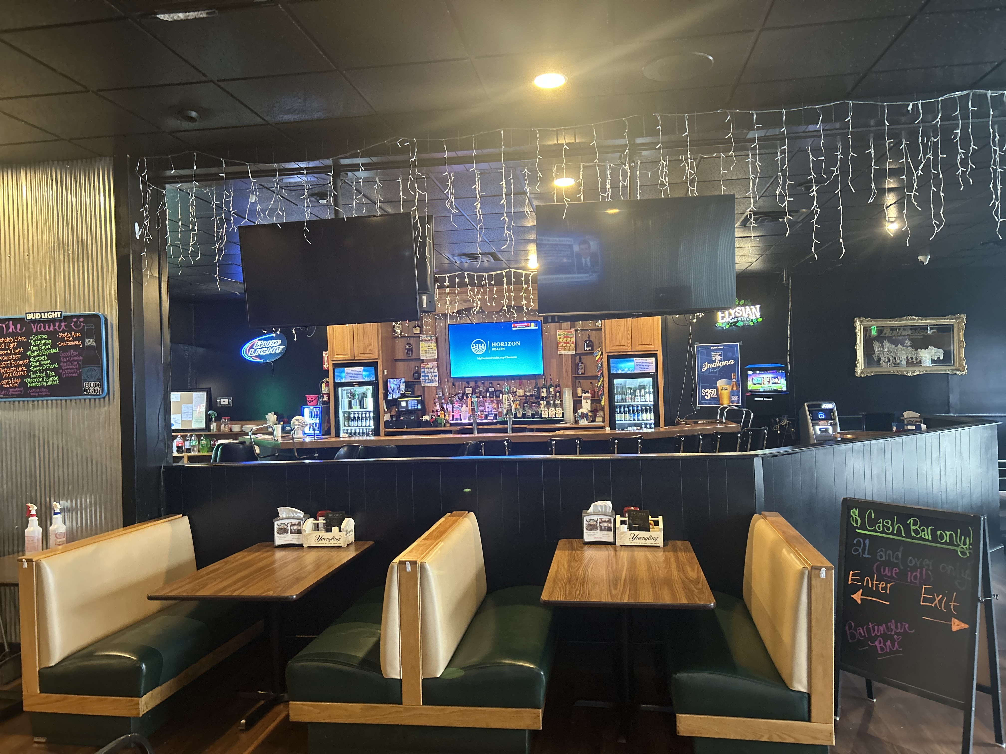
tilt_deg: -0.2
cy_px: 377
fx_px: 756
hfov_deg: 67.3
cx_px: 503
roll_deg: +0.2
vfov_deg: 53.1
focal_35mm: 26
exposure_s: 1/40
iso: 500
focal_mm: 5.7
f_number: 1.5
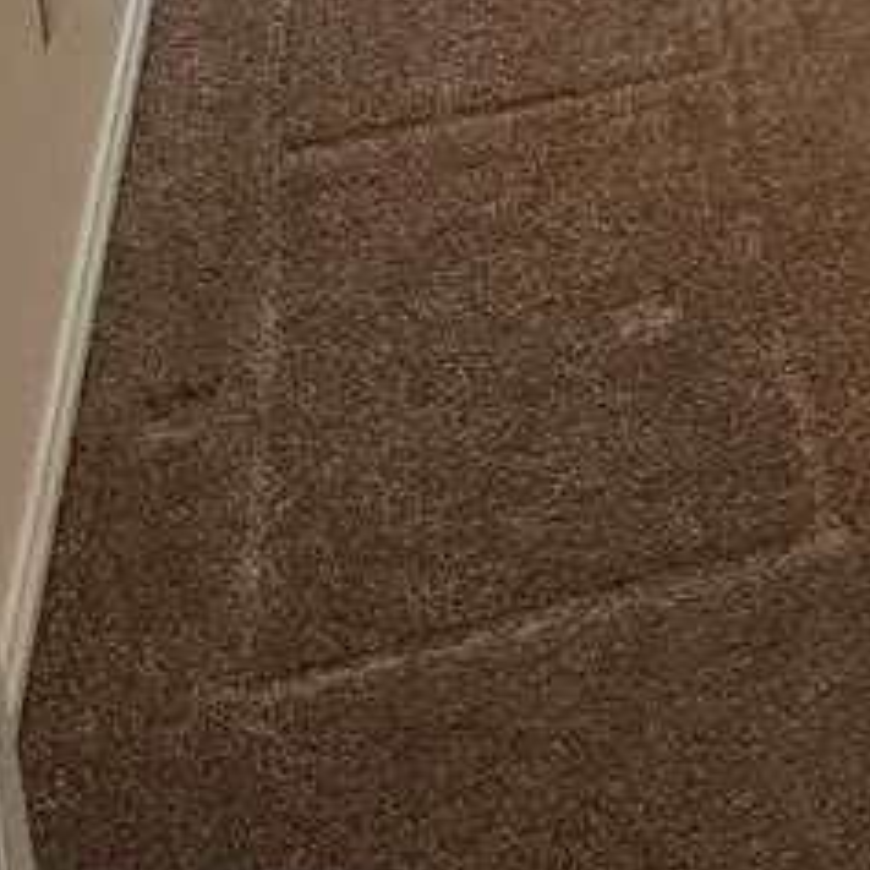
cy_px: -855
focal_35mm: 88
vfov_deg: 15.7
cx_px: 1314
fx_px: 2502
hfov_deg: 17.6
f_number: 1.8
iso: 250
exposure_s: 1/120
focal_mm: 5.4
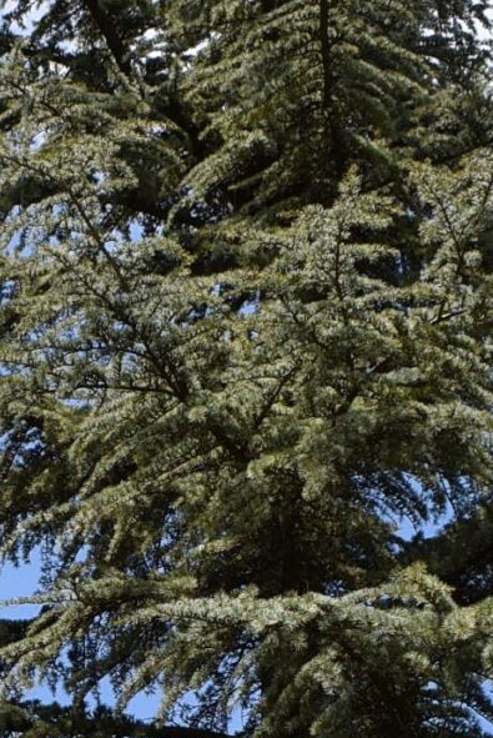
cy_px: 774
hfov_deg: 11.5
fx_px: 2399
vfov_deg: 17.0
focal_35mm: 117
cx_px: -110
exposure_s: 1/250
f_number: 8
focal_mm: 18
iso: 100
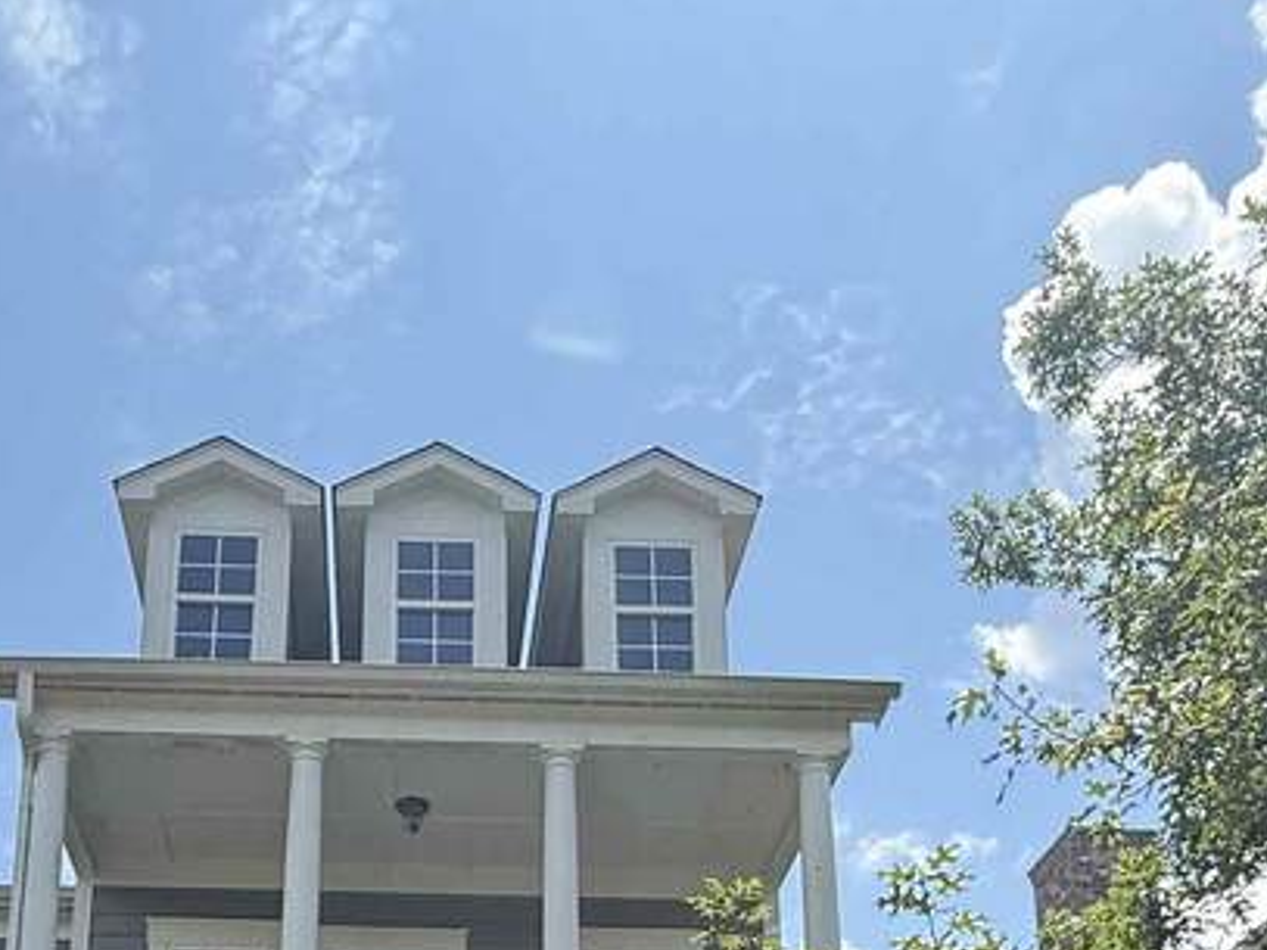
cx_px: 423
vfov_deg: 27.4
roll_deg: -1.2
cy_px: 1237
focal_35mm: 44
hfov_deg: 42.4
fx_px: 1610
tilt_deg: +16.0
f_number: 2.2
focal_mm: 2.22
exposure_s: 1/1368
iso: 50
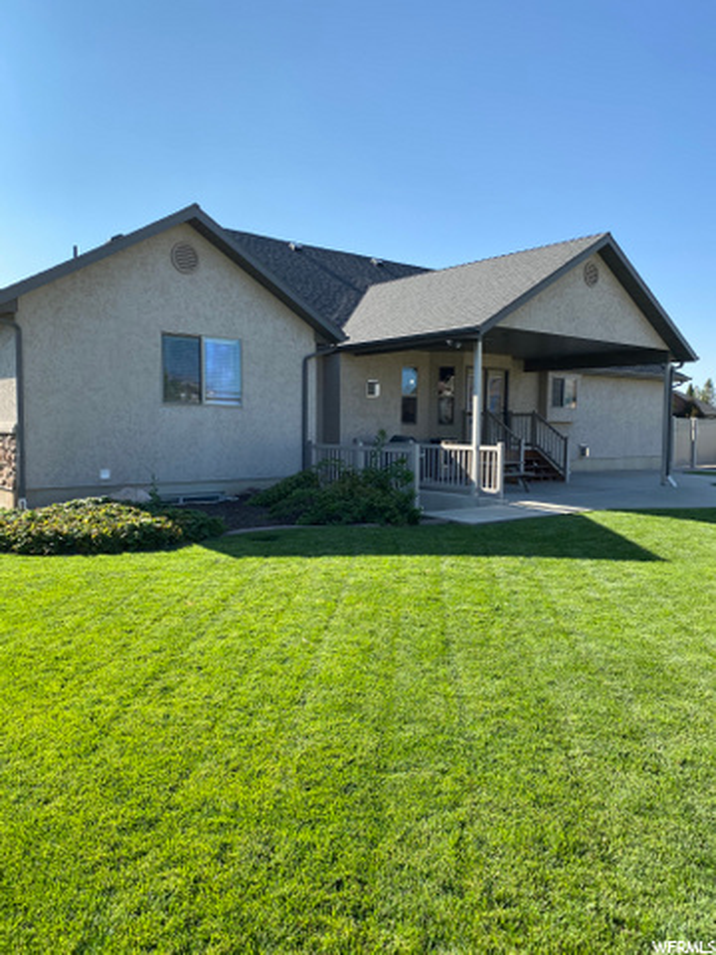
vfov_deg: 67.3
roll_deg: -1.3
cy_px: 478
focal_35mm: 26
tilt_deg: -4.0
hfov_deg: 53.1
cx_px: 358
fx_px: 717
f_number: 1.8
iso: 32
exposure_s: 1/1678
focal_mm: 4.25
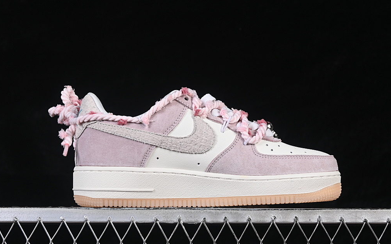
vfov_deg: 15.9
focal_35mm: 82
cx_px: 205
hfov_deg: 25.2
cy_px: 121
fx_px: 874
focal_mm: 50
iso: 160
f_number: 8
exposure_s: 1/80
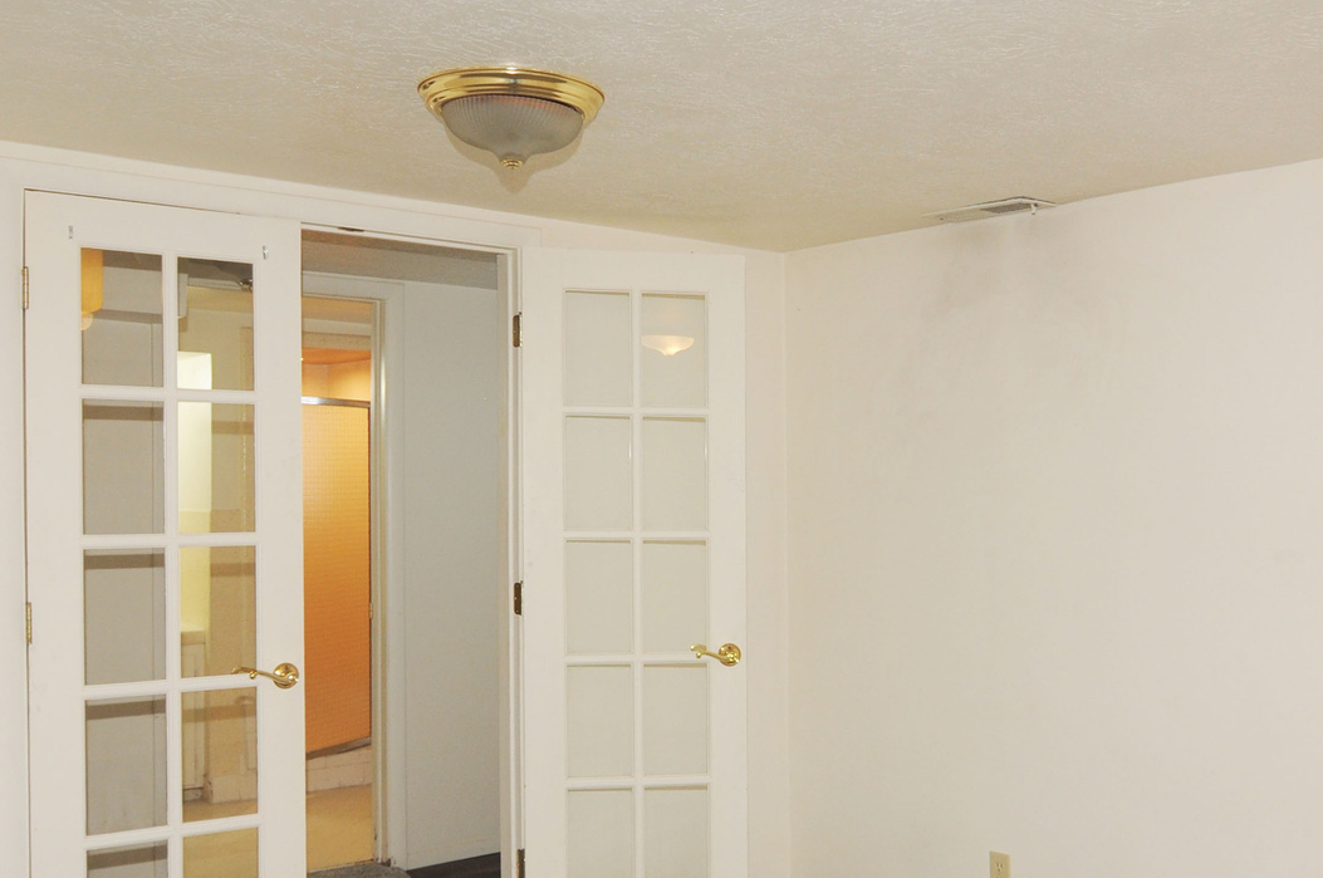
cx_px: 774
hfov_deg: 54.2
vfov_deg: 37.4
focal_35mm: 35
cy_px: 565
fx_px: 1284
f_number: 4
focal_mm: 12
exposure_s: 1/60
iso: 200
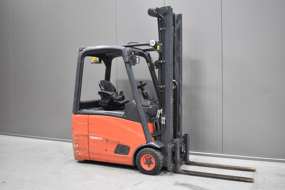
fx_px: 273
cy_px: 95
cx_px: 142
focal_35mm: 34
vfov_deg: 38.4
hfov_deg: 55.1
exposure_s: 1/50
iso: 1600
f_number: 4.5
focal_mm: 23
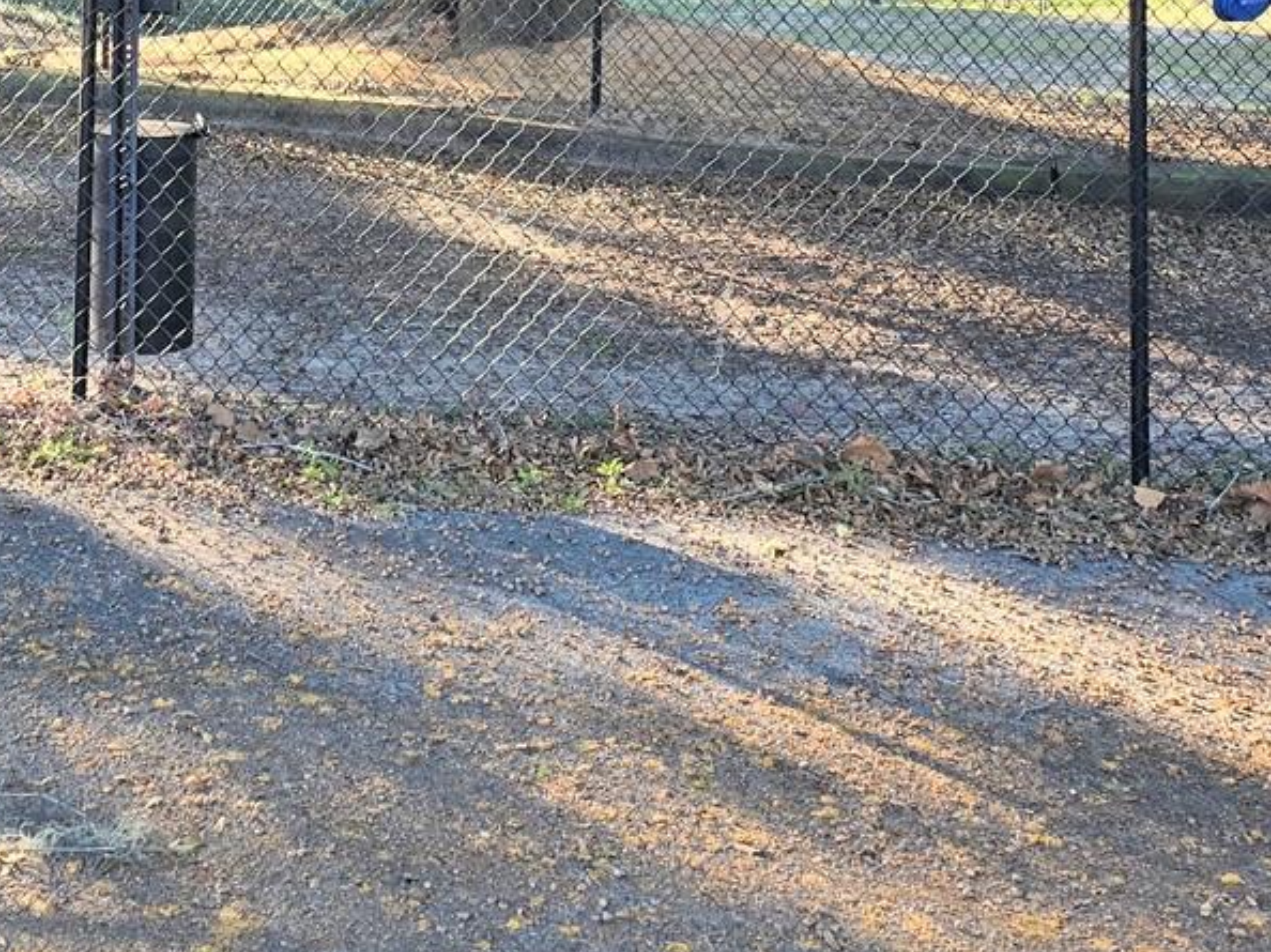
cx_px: 315
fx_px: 2276
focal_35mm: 62
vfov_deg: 21.8
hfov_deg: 30.7
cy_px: -208
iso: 12
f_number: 1.7
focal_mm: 6.3
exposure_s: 1/180
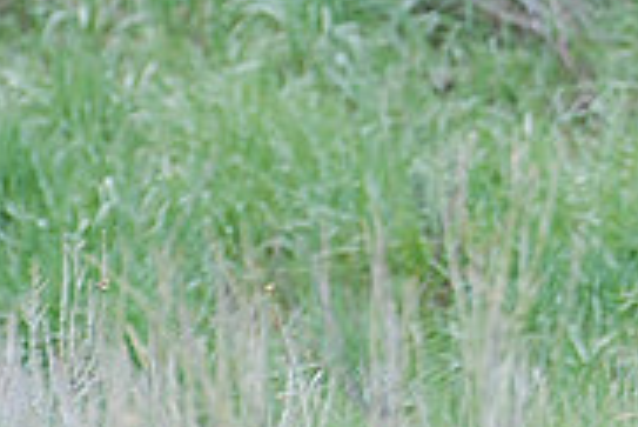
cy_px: -106
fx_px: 16594
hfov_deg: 2.2
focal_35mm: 936
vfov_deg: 1.5
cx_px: 931
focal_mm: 195
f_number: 5.3
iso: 400
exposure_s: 1/20
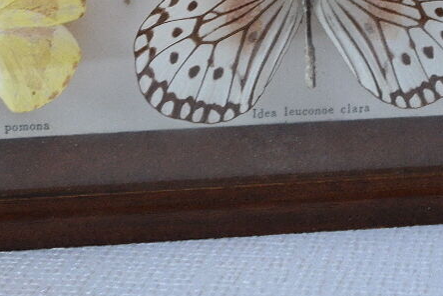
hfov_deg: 14.6
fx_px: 1723
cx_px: 301
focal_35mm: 140
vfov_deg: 9.4
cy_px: -209
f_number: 3.5
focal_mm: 24
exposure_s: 1/15
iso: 400
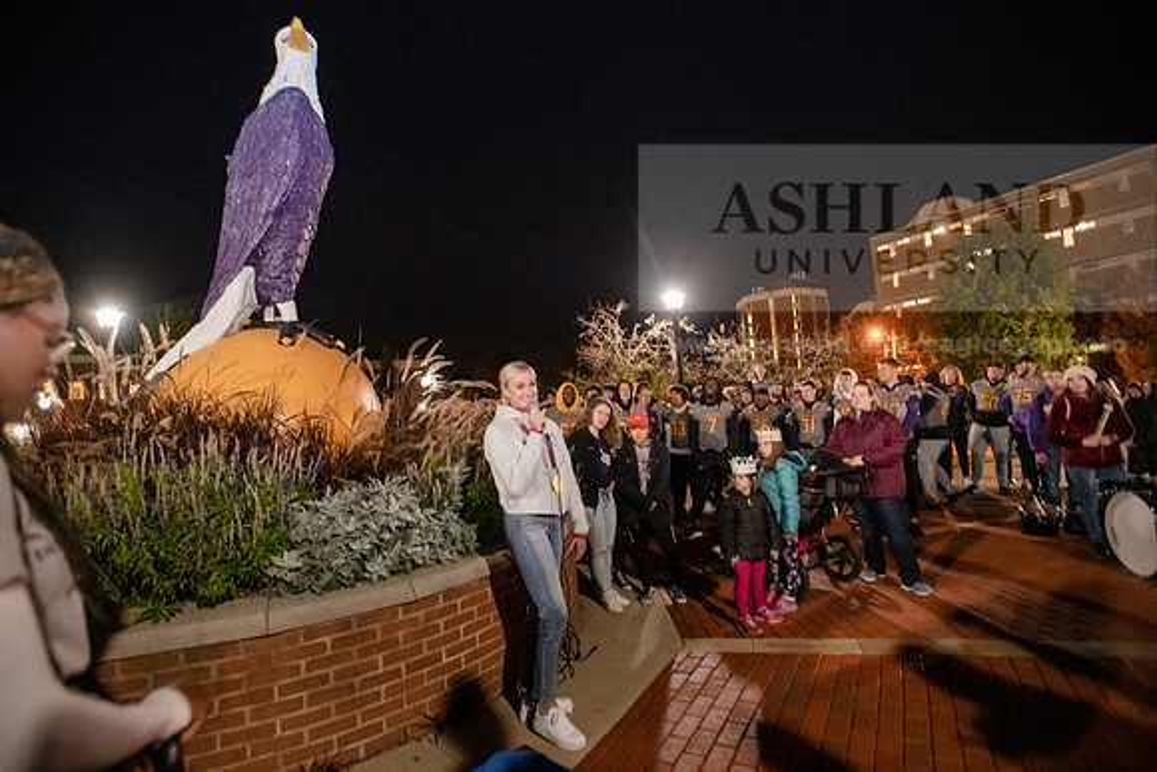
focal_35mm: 17
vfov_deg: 70.5
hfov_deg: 93.3
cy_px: 386
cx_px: 578
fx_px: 546
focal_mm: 17
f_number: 3.2
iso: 6400
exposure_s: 1/30
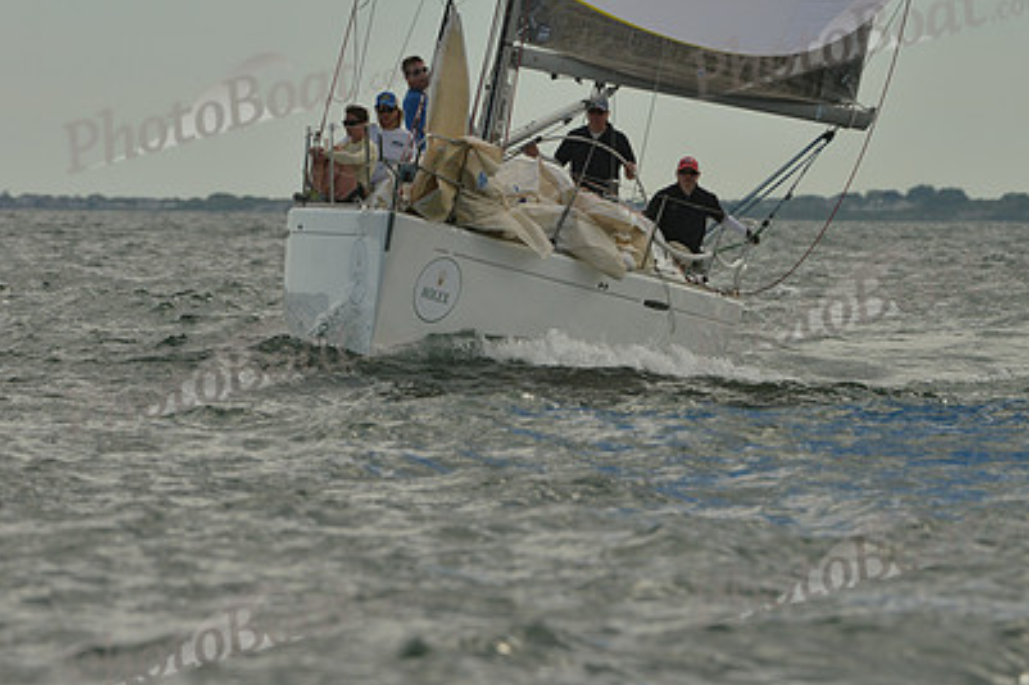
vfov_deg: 2.4
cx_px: 559
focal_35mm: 579
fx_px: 16542
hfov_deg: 3.6
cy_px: 204
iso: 400
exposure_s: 1/1250
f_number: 9
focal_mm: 400
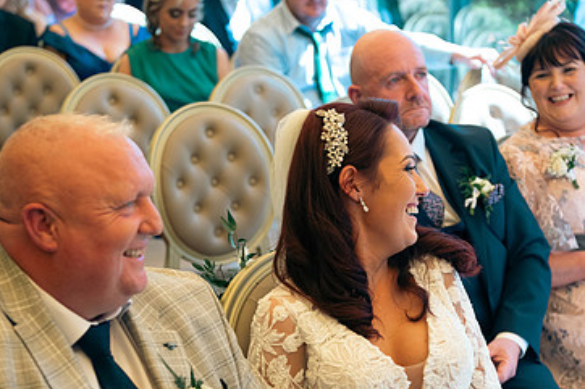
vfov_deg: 14.6
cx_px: 335
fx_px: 1510
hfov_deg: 21.9
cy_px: 291
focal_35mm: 93
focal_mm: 58
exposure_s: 1/250
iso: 250
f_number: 3.5
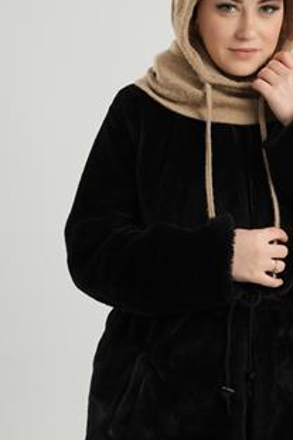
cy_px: 155
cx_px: 207
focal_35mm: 124
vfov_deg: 16.5
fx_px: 1515
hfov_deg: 11.0
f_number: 7.1
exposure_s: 1/256
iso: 125
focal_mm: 55
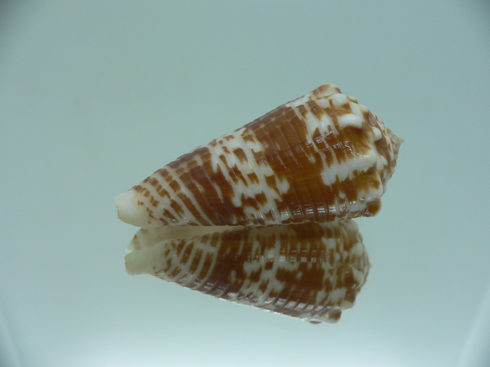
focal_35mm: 35
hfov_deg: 52.6
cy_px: 184
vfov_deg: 40.7
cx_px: 245
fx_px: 495
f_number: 2.8
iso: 80
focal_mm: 4.6
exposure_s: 1/60
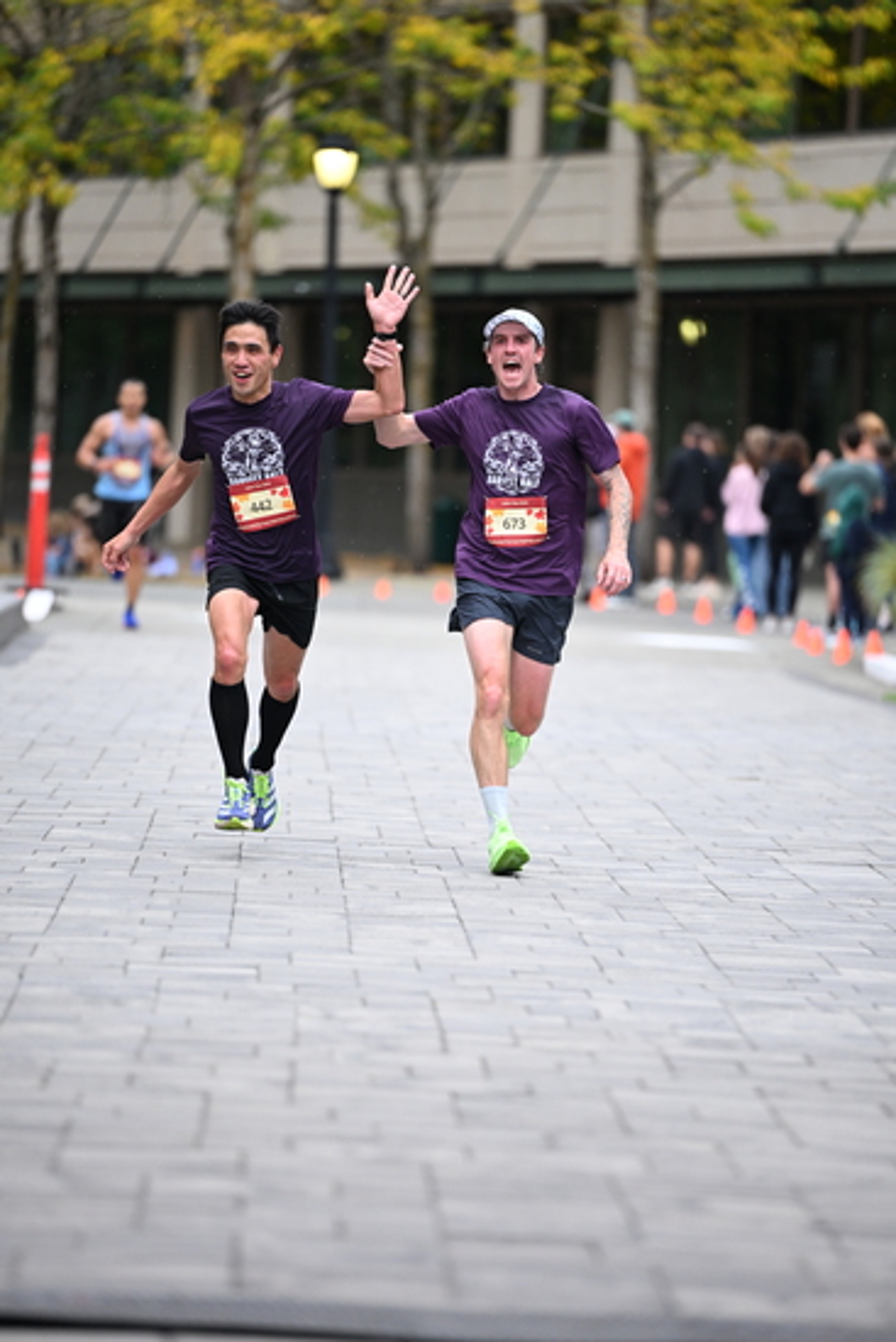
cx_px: 448
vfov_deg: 10.3
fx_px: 7461
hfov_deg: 6.9
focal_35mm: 200
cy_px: 671
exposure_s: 1/1250
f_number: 2.8
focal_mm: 200
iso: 1250
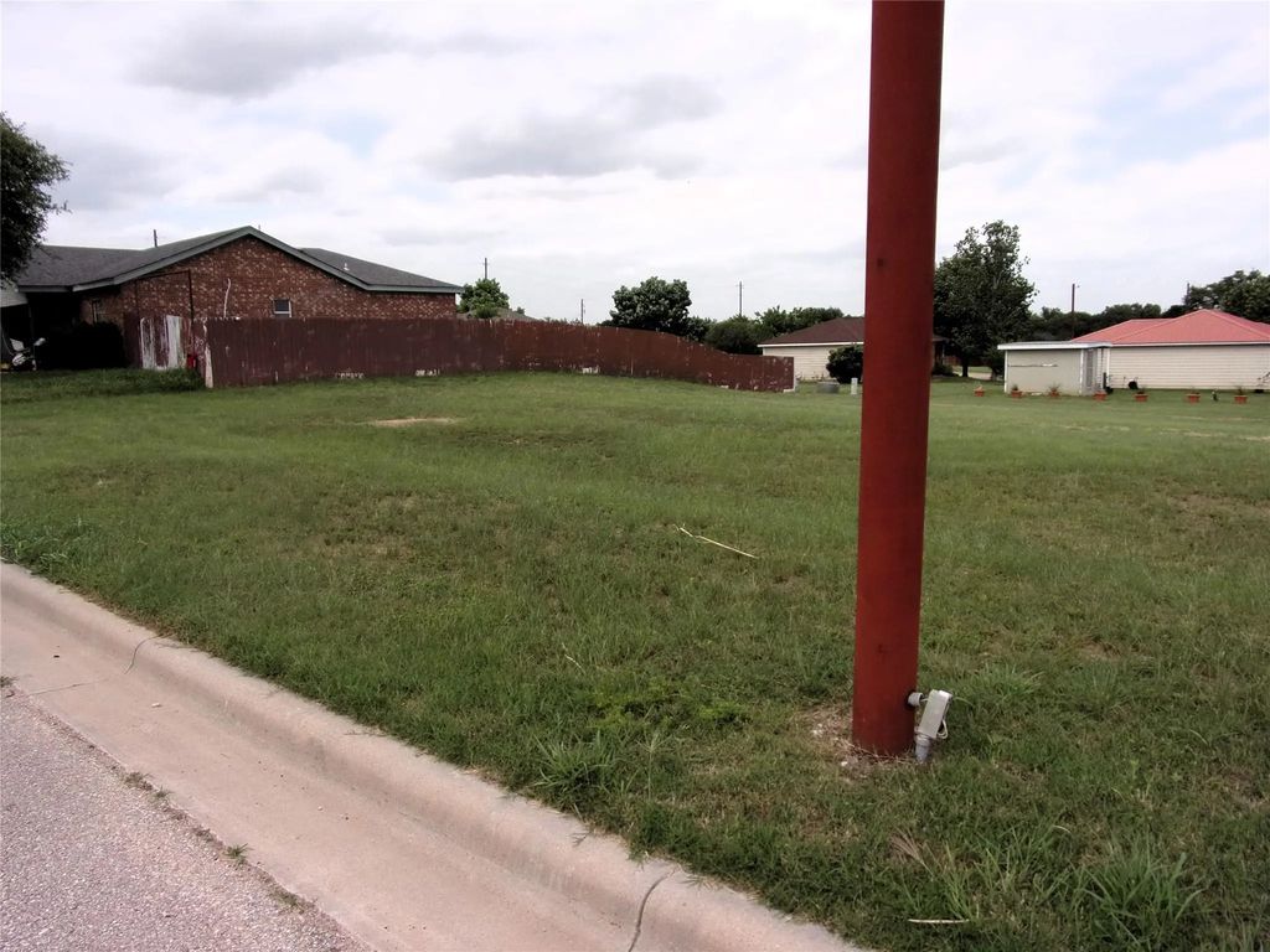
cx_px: 635
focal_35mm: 24
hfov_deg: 71.6
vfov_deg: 56.8
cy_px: 476
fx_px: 881
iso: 80
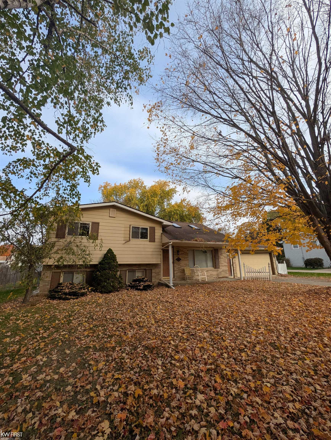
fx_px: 153
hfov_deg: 94.6
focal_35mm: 12
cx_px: 166
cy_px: 220
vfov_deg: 110.5
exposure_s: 1/1721
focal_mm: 2.02
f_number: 1.7
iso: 50
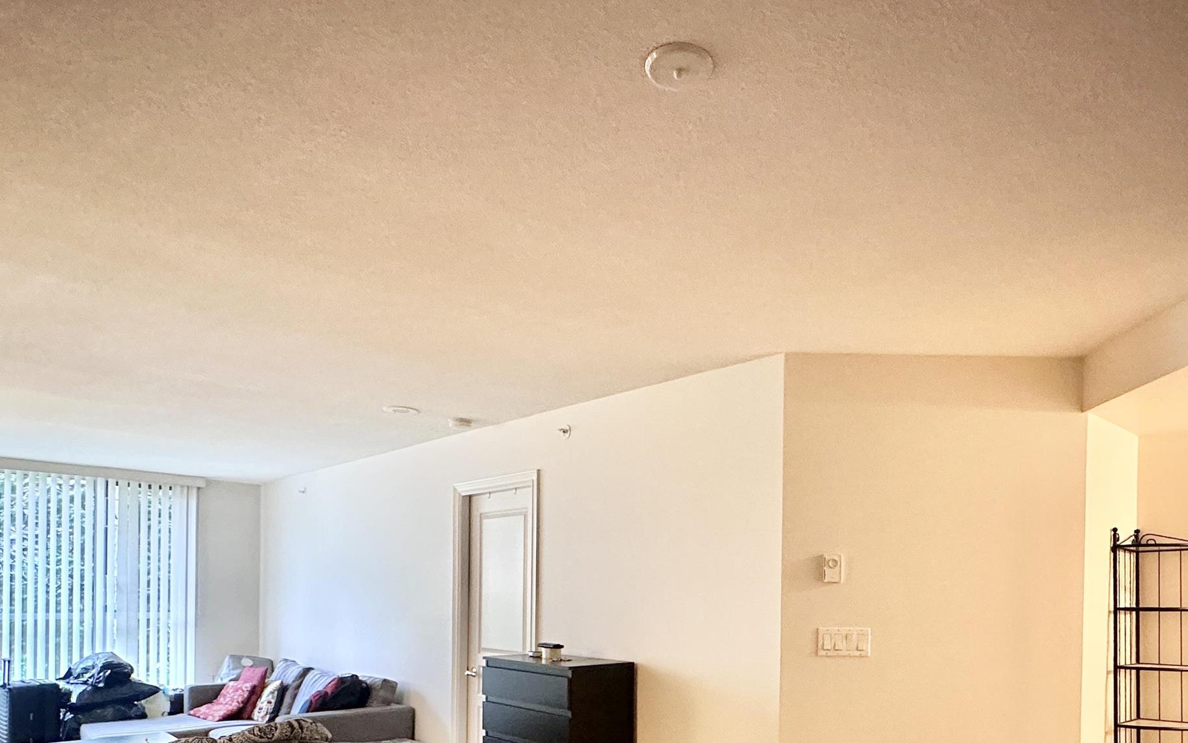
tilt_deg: -0.5
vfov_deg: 46.5
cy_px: 600
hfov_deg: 72.3
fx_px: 809
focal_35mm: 25
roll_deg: -0.9
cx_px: 656
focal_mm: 2.22
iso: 640
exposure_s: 1/42
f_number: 2.2
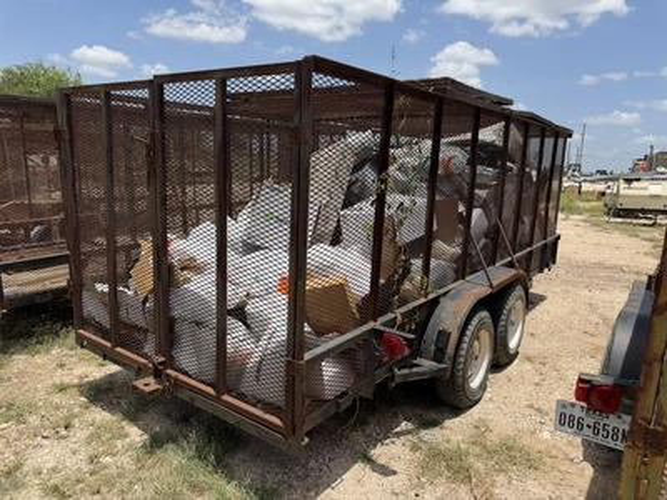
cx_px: 334
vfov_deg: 56.8
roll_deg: -2.5
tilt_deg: -12.5
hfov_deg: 71.6
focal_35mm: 24
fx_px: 462
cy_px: 250
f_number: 1.78
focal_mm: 6.76
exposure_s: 1/5319
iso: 80
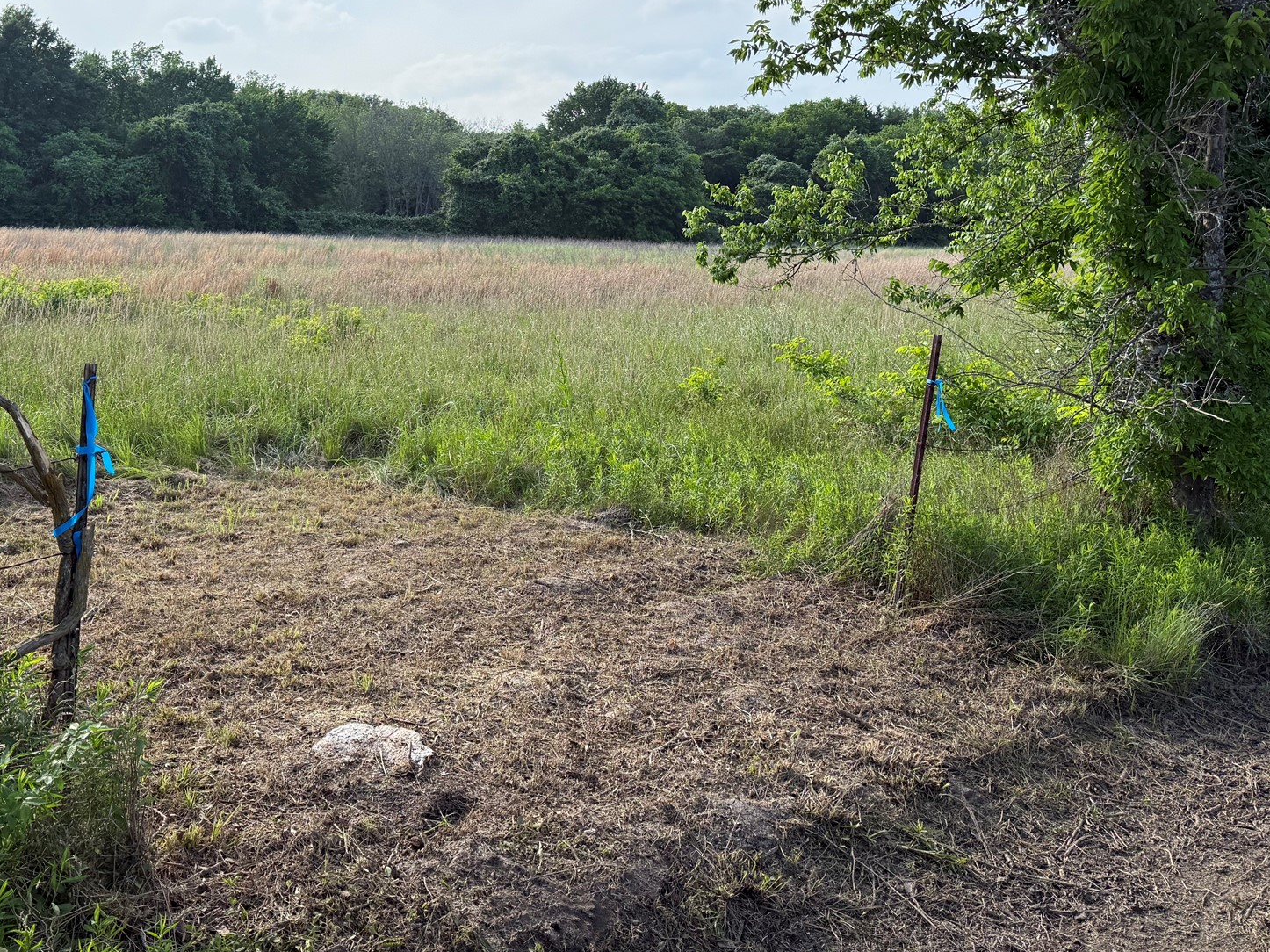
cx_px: 492
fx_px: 1247
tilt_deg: -3.8
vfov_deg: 41.4
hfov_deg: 53.5
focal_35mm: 34
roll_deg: -1.4
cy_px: 344
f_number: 1.78
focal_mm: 6.76
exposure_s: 1/2370
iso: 100
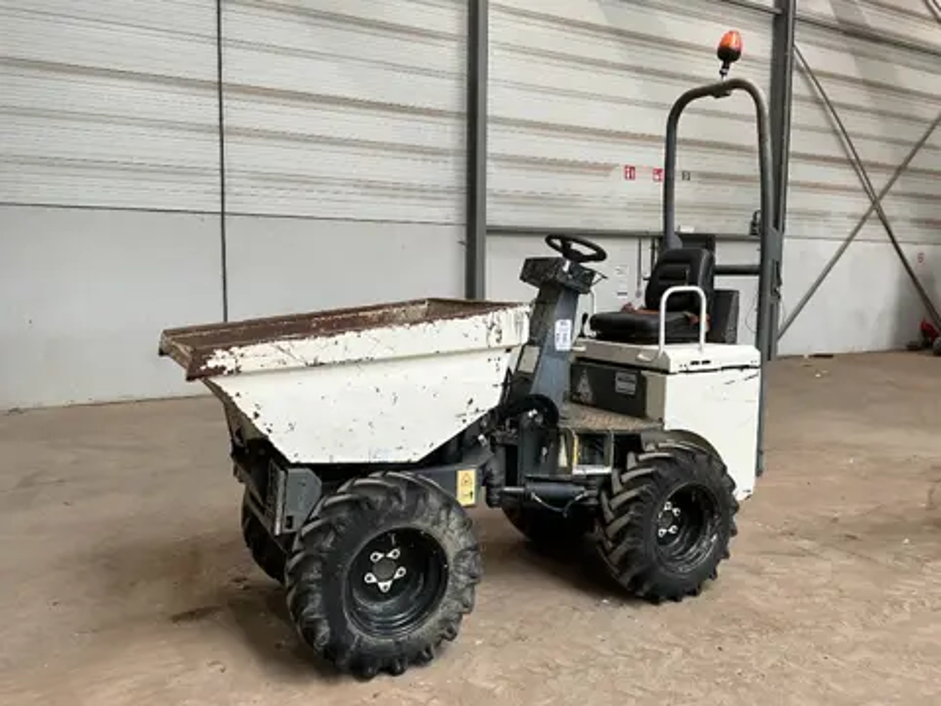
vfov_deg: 48.2
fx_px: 788
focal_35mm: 29
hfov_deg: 61.7
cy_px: 353
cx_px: 470
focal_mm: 3
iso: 64
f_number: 1.8
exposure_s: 1/66
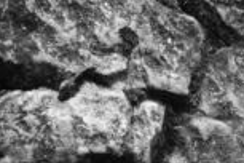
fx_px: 2399
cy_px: -119
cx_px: -234
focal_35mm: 354
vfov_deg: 3.9
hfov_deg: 5.7
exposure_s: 1/60
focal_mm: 19.43
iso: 200
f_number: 4
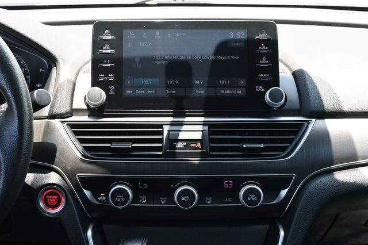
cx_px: 184
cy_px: 122
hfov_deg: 29.9
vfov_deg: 20.1
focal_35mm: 68
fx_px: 690
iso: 900
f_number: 6
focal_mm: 45
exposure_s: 1/125
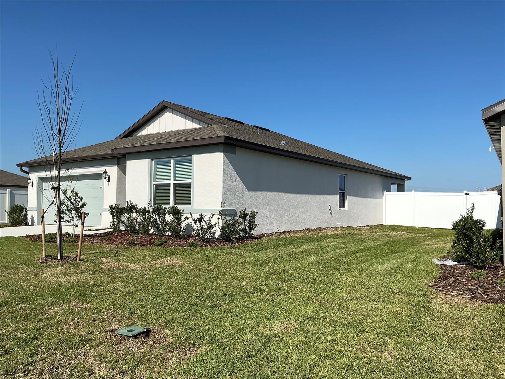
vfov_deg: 49.7
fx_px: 408
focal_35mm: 28
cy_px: 190
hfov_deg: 63.4
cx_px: 252
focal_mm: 3
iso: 25
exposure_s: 1/3125
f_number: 1.8
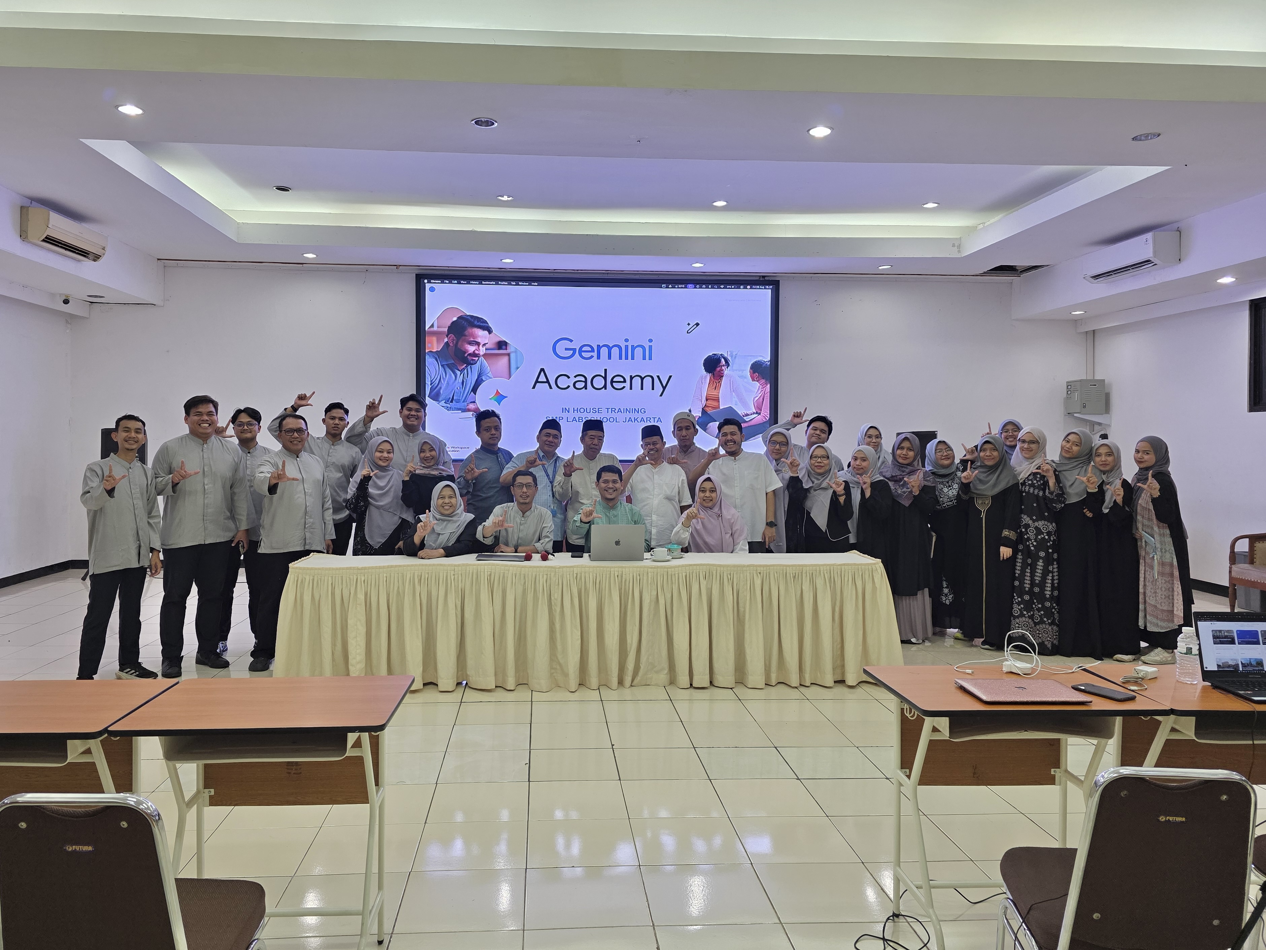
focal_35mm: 23
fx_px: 841
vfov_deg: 58.9
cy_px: 475
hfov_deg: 73.9
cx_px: 633
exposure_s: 1/100
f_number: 1.7
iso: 200
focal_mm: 6.3
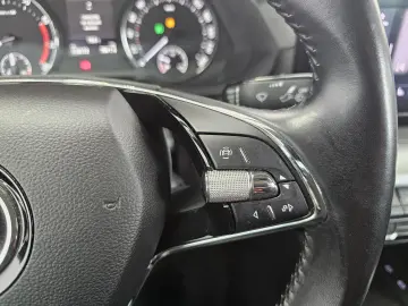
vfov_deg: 58.9
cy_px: 153
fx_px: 271
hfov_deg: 73.9
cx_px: 204
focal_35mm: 23
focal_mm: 6.3
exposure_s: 1/100
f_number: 1.7
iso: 800
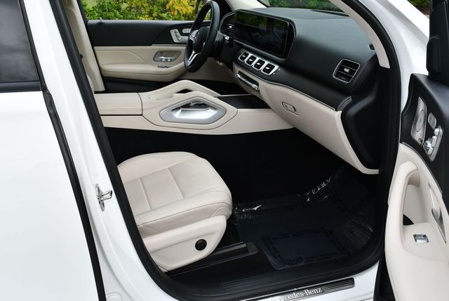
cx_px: 224
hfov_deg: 53.1
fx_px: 449
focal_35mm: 36
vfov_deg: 36.9
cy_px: 150
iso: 200
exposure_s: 1/250
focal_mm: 18
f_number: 7.1
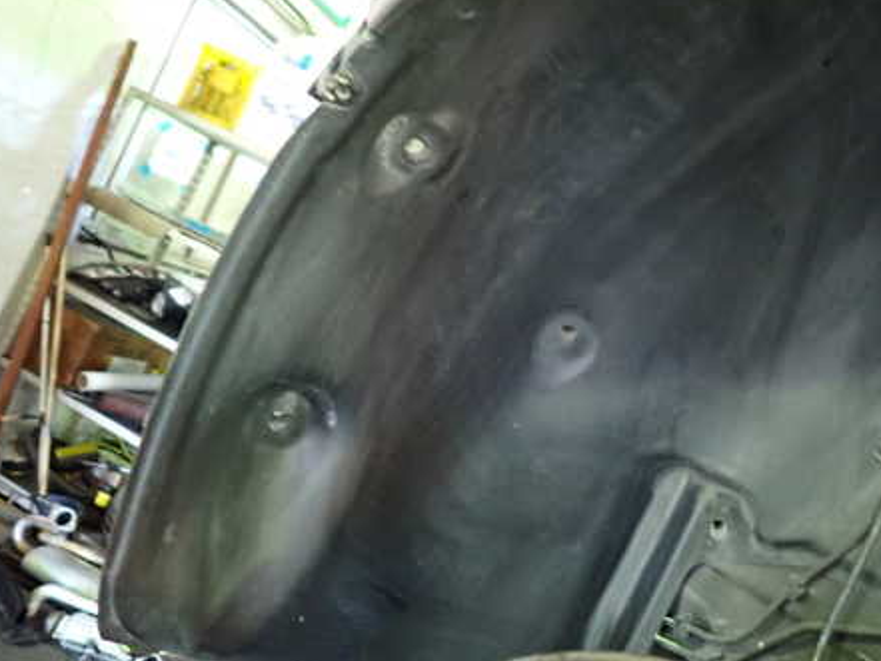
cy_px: 375
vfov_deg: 41.7
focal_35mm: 34
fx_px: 866
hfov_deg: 53.3
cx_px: 553
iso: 800
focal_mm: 4.5
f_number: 2
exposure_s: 1/25
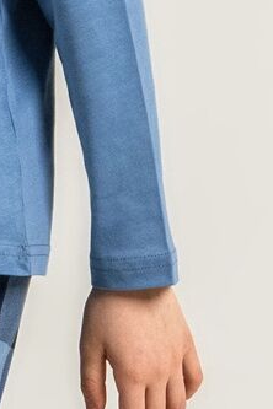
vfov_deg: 3.5
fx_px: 6642
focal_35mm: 584
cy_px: 201
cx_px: -178
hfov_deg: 2.3
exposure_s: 1/160
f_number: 9
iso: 200
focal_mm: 72
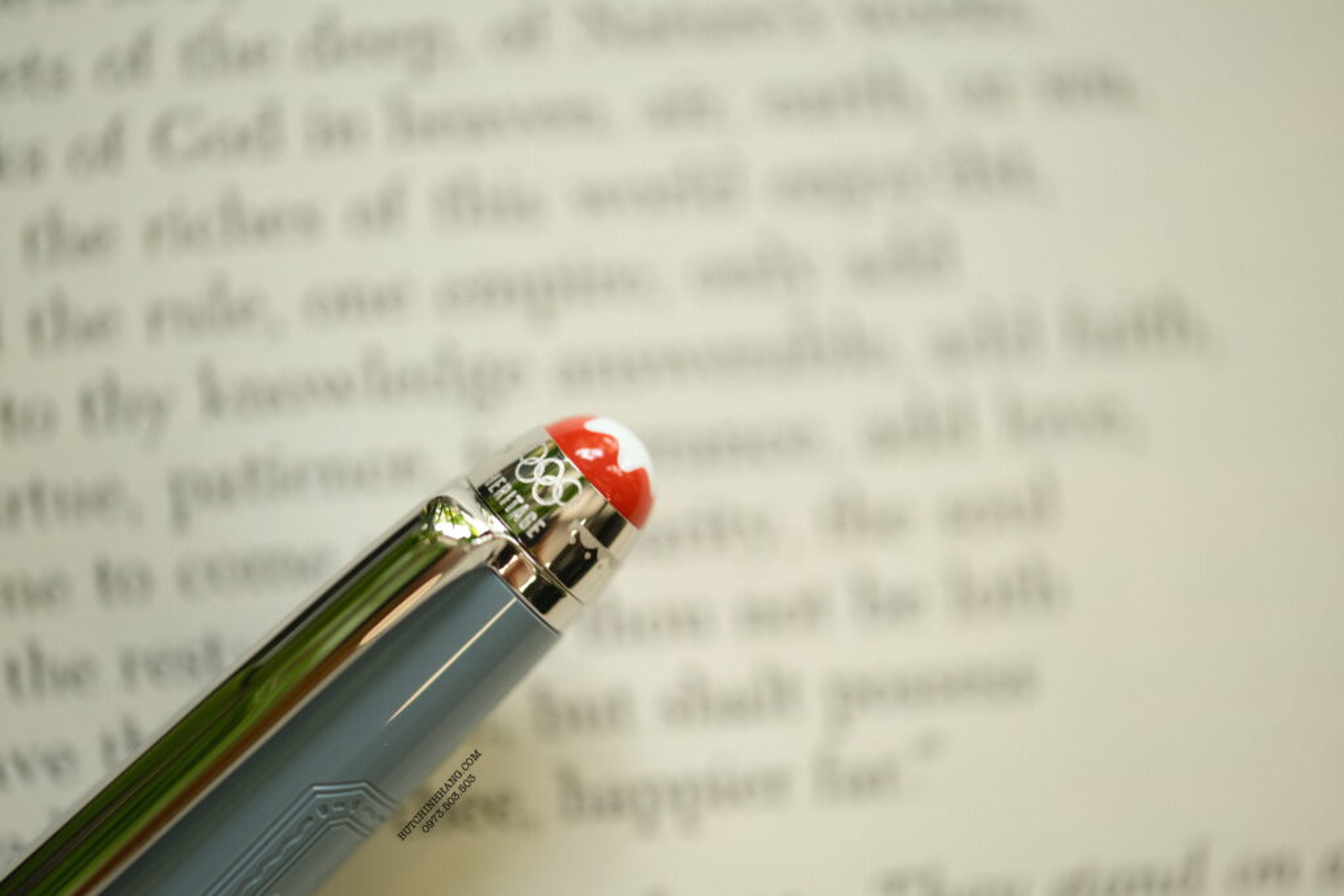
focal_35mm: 120
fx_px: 4480
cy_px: 448
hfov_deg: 17.1
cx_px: 672
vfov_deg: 11.4
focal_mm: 80
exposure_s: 1/120
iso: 250
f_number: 2.8
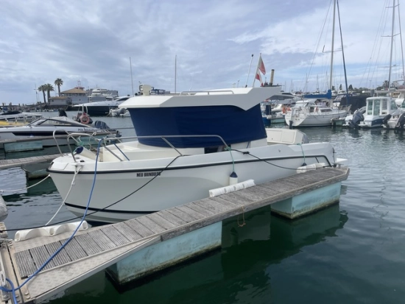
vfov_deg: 53.1
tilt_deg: -10.0
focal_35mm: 26
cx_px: 202
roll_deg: +2.2
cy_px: 152
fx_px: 304
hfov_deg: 67.3
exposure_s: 1/4831
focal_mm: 4.2
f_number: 1.6
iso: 32
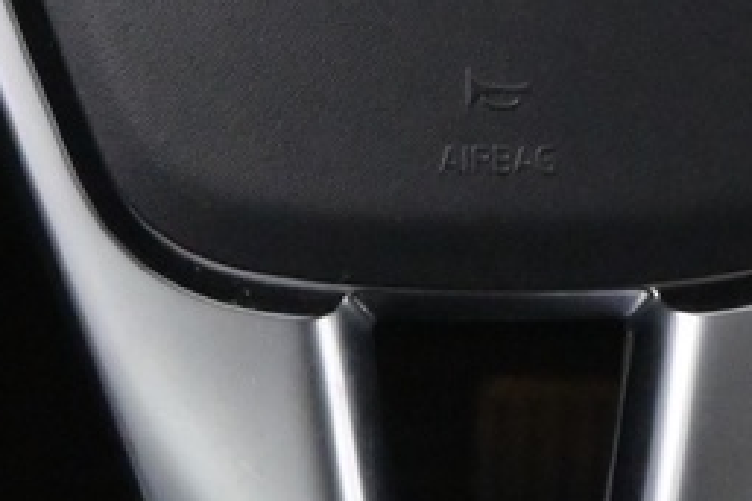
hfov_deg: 8.4
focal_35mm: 246
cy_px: -352
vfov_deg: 5.5
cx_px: 524
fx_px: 5135
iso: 3200
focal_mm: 26
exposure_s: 1/40
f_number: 4.5
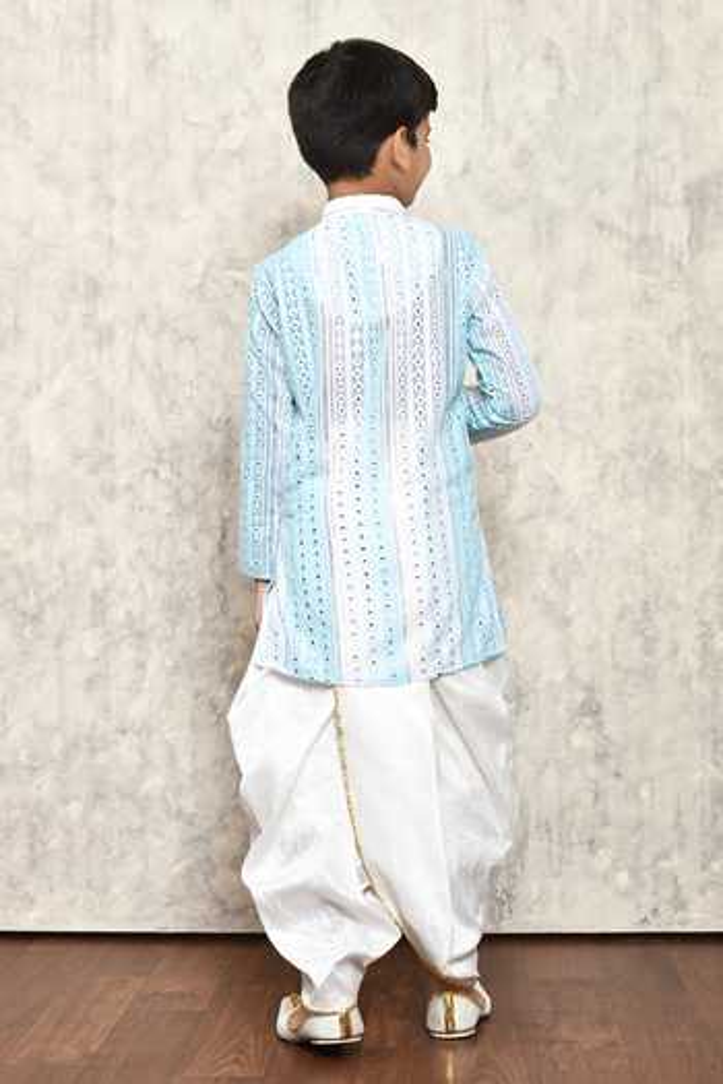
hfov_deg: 27.0
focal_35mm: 50
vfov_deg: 39.6
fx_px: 1506
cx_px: 362
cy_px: 542
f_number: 8
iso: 800
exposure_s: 1/160
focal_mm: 50
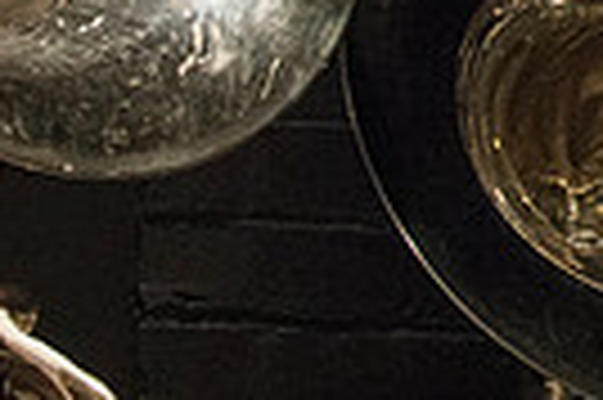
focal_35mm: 2604
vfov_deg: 0.5
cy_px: 663
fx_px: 43564
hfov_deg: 0.8
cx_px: -644
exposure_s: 1/320
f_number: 5.6
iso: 4000
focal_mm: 600
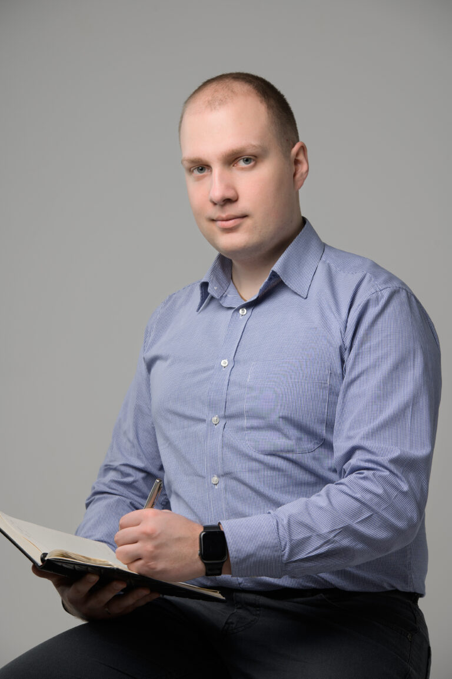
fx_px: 2451
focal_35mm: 130
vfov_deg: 15.8
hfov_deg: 10.5
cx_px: 226
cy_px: 340
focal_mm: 130
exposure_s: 1/125
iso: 64
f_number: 8
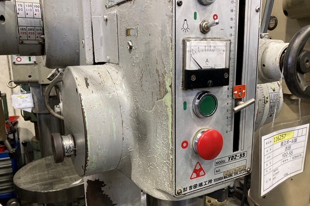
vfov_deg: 43.6
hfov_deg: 61.9
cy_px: 104
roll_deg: +0.1
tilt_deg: -11.3
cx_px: 156
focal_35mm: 30
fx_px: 258
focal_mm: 3.99
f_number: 1.8
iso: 200
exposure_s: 1/60
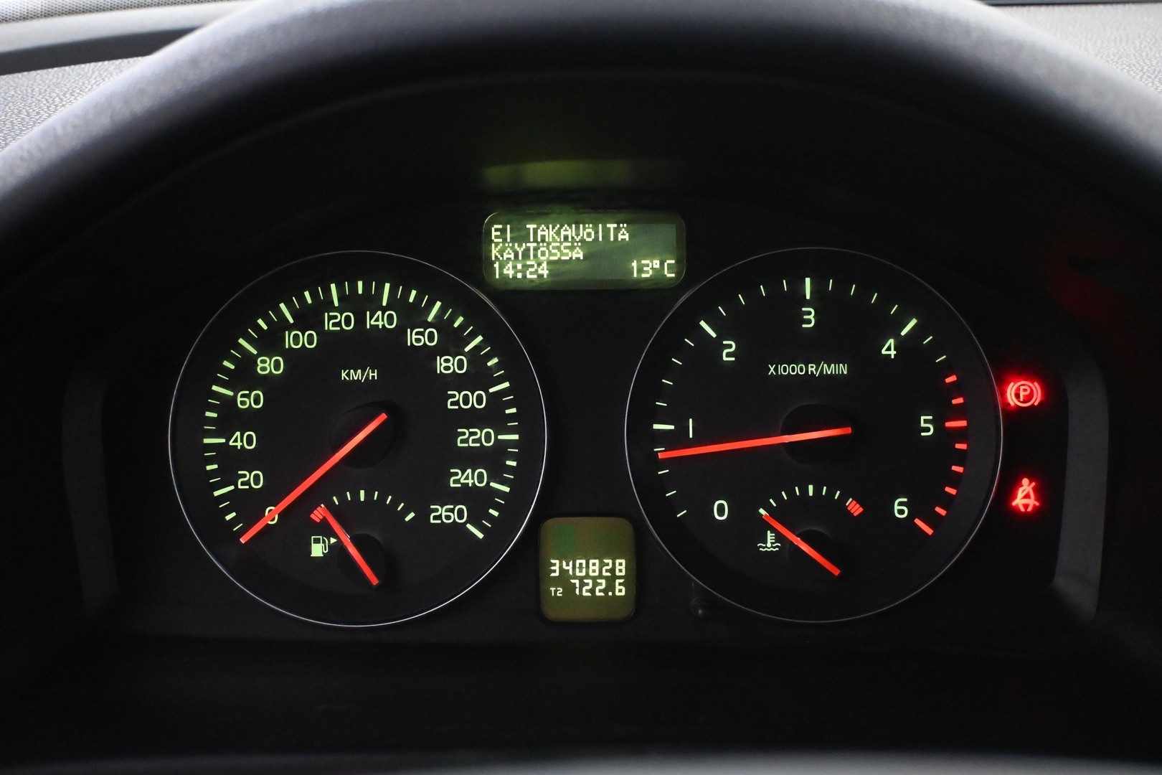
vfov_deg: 26.5
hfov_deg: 38.9
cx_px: 581
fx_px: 1646
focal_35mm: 51
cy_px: 388
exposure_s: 1/60
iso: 7200
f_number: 5
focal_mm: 34
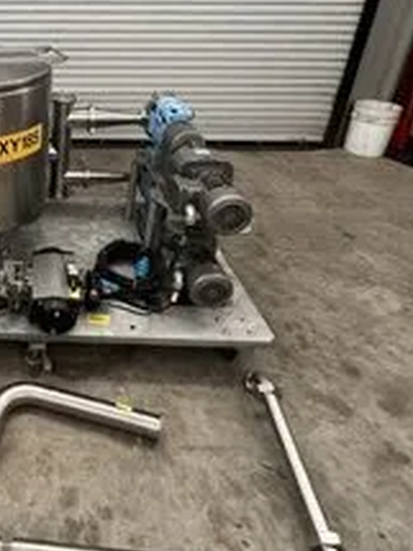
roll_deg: -1.7
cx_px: -3
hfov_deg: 41.7
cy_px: 172
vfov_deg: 59.8
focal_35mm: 29
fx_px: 462
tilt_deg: -27.4
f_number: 1.8
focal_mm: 1.57
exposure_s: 1/60
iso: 320
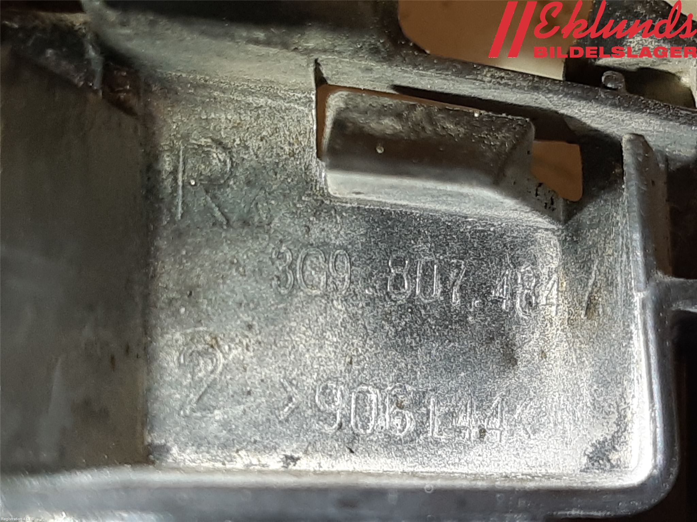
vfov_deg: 53.1
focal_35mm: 26
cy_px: 261
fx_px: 524
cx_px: 348
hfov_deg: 67.3
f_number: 1.7
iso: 40
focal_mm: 3.93
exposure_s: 1/50
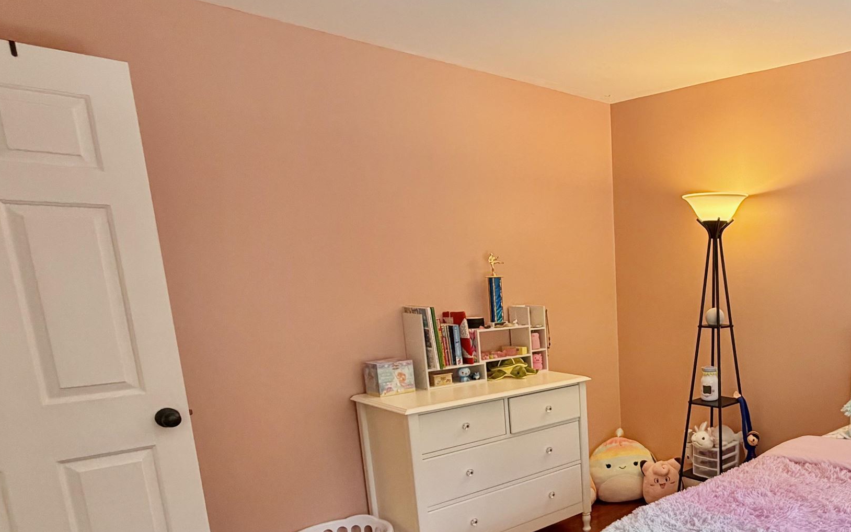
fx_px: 649
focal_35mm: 28
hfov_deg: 59.7
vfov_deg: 43.0
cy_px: 404
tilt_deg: -11.8
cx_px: 712
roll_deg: +0.7
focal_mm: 2.22
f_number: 2.2
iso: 200
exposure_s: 1/120
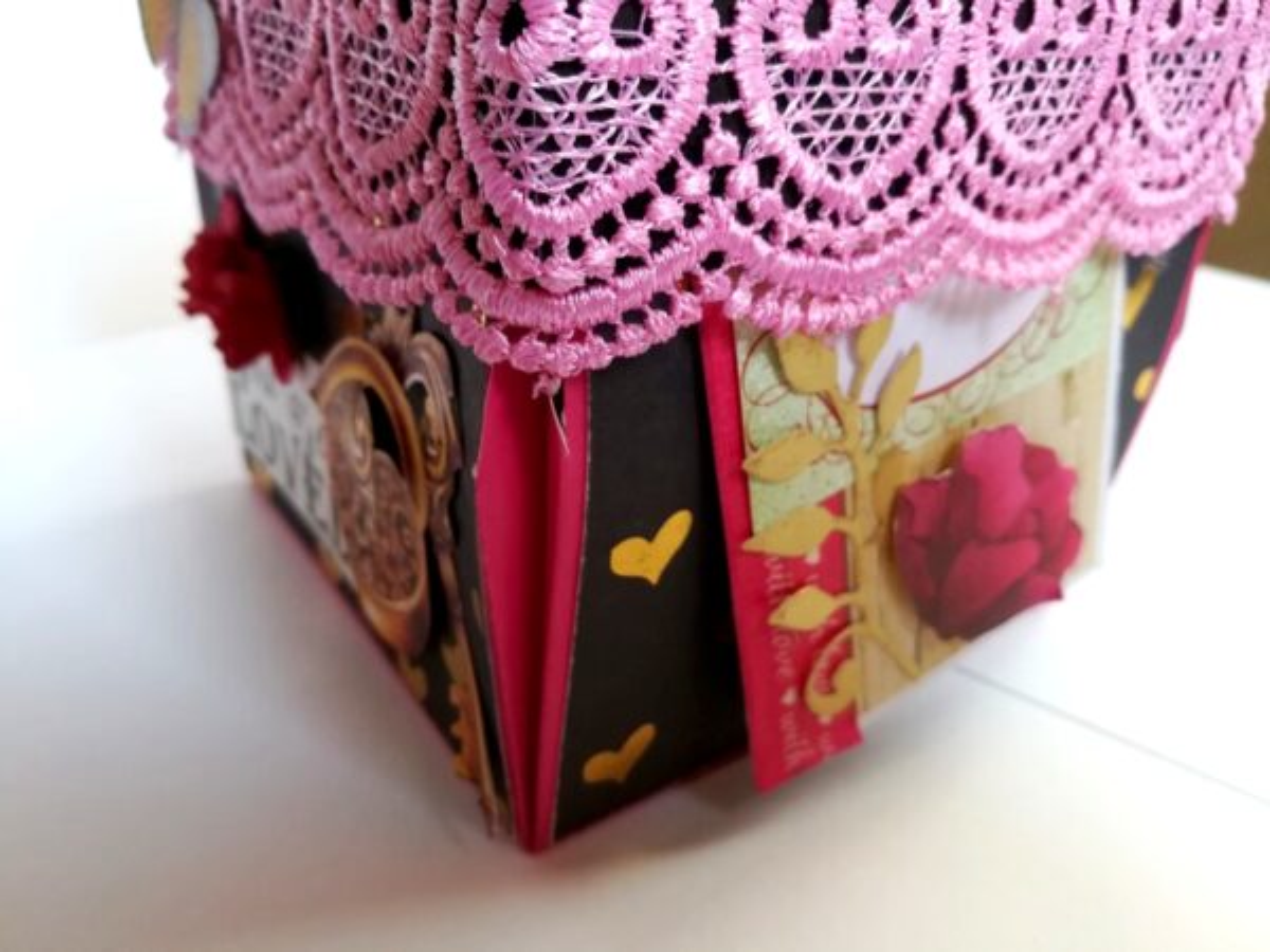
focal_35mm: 26
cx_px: 635
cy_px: 476
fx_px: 954
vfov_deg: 53.1
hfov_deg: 67.3
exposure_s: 1/33.3
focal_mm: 3.83
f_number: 2.2
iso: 100
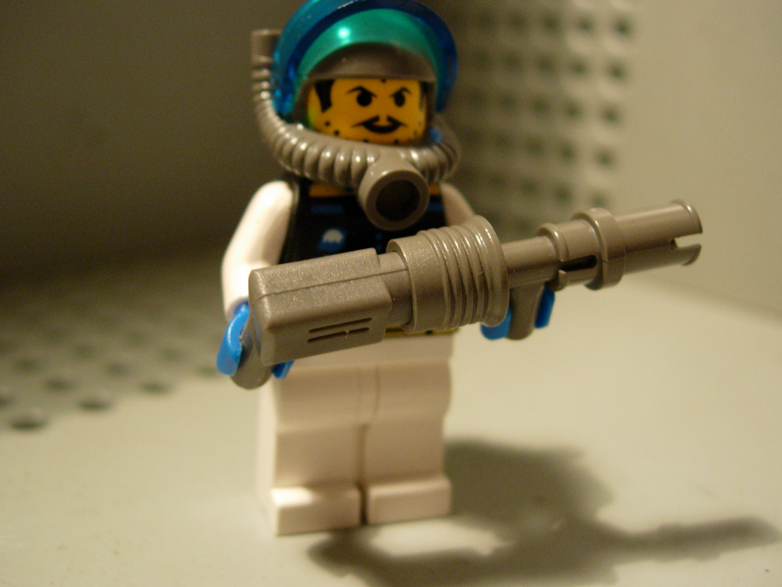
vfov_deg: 35.1
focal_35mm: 41
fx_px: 926
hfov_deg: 45.8
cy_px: 289
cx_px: 378
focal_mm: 7.8
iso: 200
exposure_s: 1/22.6
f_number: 2.8
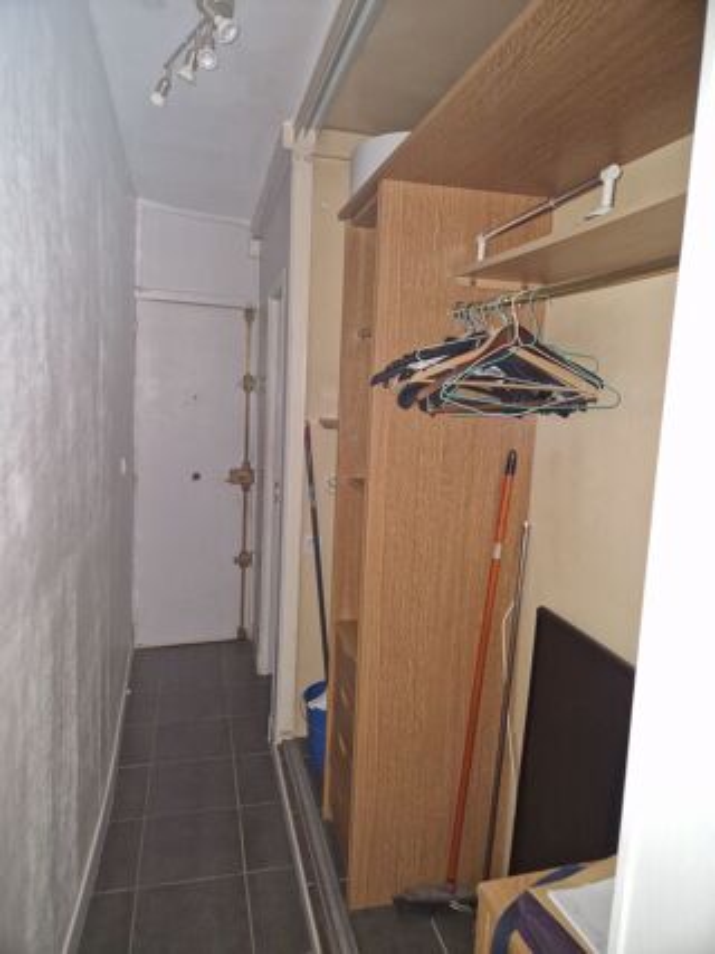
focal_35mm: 23
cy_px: 477
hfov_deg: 58.9
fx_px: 634
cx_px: 358
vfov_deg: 73.9
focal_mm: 5.4
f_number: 1.8
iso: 500
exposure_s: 1/33
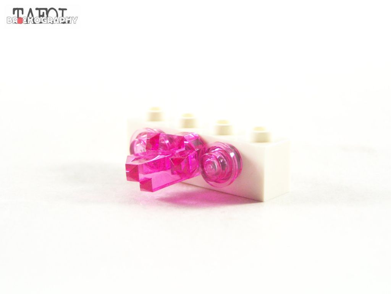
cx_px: 196
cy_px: 147
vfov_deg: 15.7
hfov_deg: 20.9
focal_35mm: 94
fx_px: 1062
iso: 400
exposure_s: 1/60
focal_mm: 15.6
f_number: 3.2
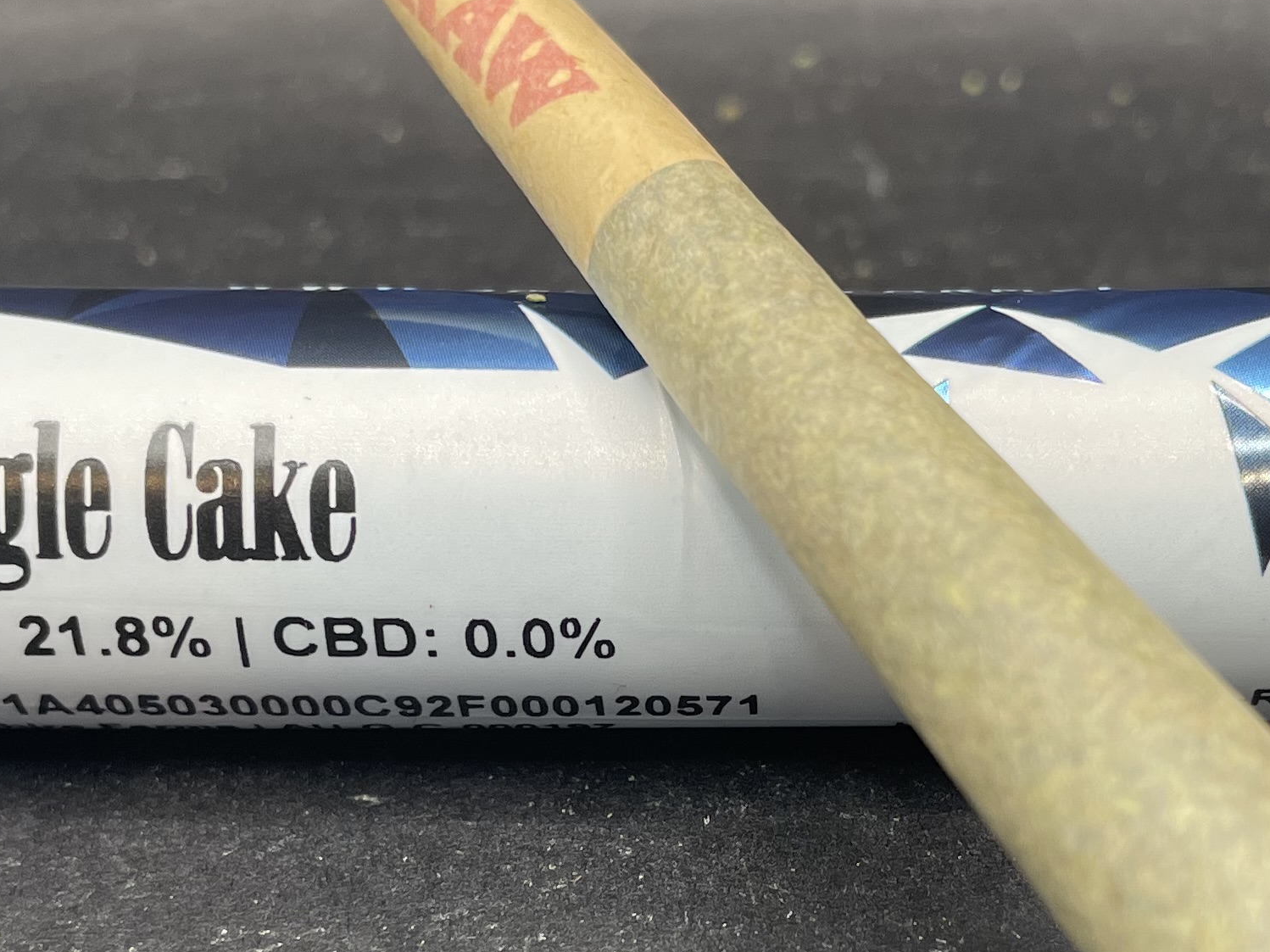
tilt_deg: -35.8
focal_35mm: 70
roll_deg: +0.8
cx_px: 749
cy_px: 754
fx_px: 2568
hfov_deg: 27.7
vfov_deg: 20.8
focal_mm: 4.2
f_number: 1.6
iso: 50
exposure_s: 1/120
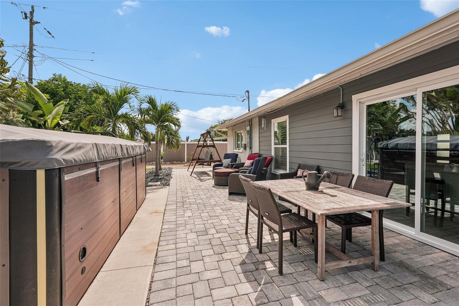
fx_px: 204
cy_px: 153
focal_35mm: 16
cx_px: 230
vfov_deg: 73.7
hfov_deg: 96.7
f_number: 8
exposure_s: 1/1000
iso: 400
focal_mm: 16
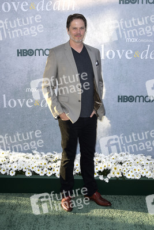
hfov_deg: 38.9
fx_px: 218
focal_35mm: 34
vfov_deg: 55.8
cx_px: 77
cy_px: 115
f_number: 6.3
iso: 250
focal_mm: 34
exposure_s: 1/250
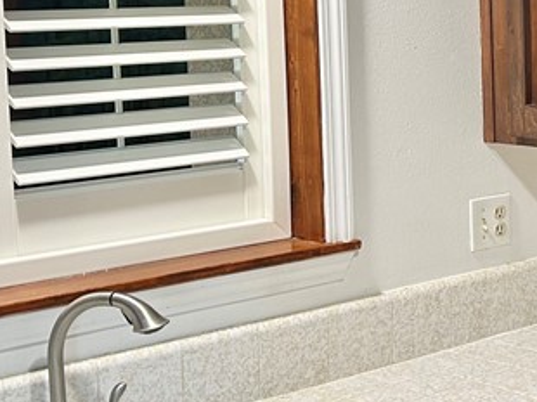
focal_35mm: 86
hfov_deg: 21.4
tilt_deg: -4.5
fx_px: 1333
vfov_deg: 17.1
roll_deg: +0.7
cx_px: 624
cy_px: 107
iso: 100
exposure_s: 1/60
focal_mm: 5.7
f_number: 1.5
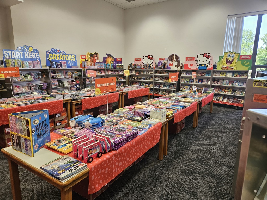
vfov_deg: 58.9
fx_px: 177
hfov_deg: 73.9
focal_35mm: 23
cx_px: 134
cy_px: 100
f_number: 1.8
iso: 160
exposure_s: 1/120
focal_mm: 5.4
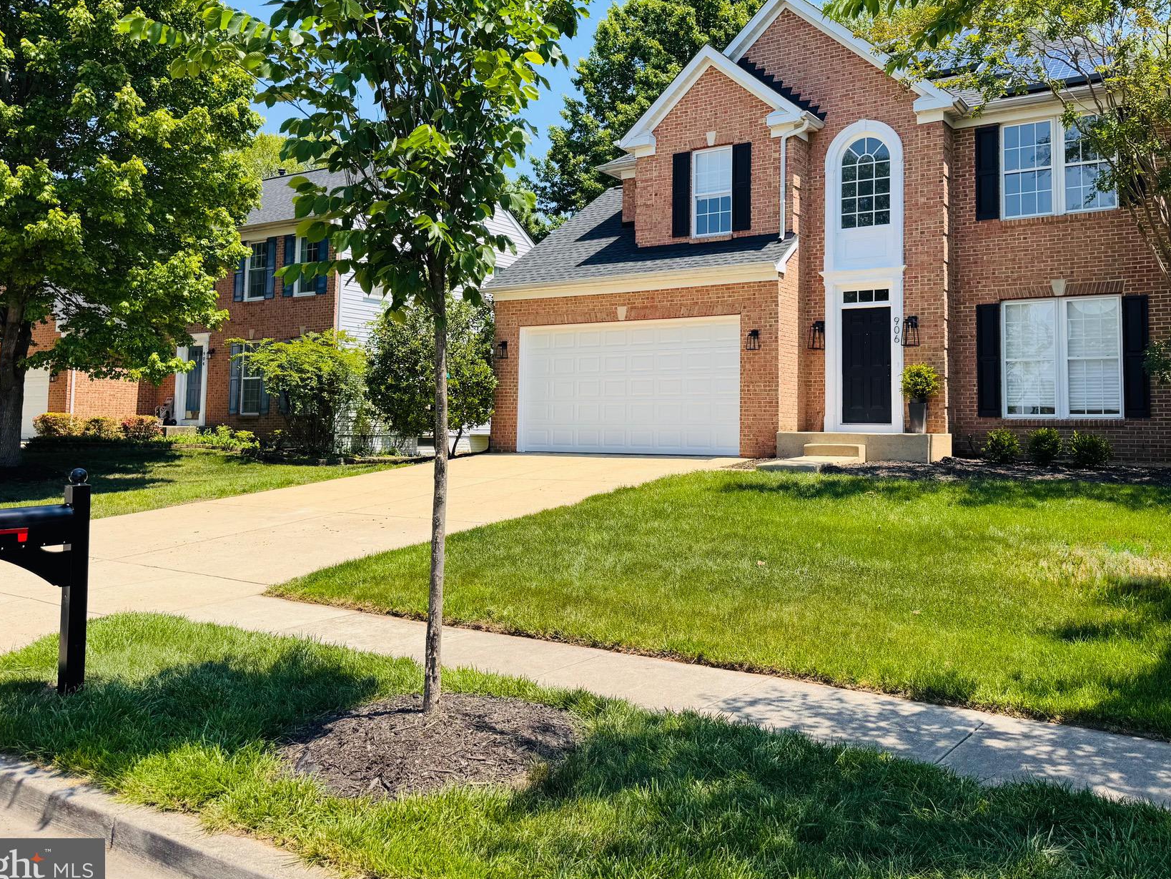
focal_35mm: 30
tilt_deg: +4.2
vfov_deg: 46.5
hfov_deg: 59.8
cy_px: 348
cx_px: 658
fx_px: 1015
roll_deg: -1.1
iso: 80
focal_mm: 6.76
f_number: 1.78
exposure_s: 1/2506
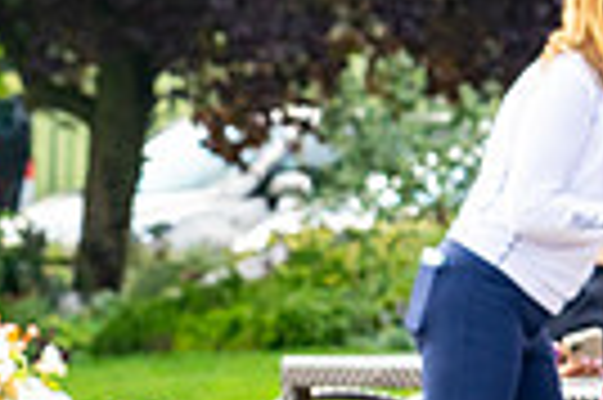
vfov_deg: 2.5
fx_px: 9184
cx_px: -567
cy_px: 715
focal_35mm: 549
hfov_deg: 3.7
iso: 200
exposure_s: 1/250
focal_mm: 85
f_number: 5.6
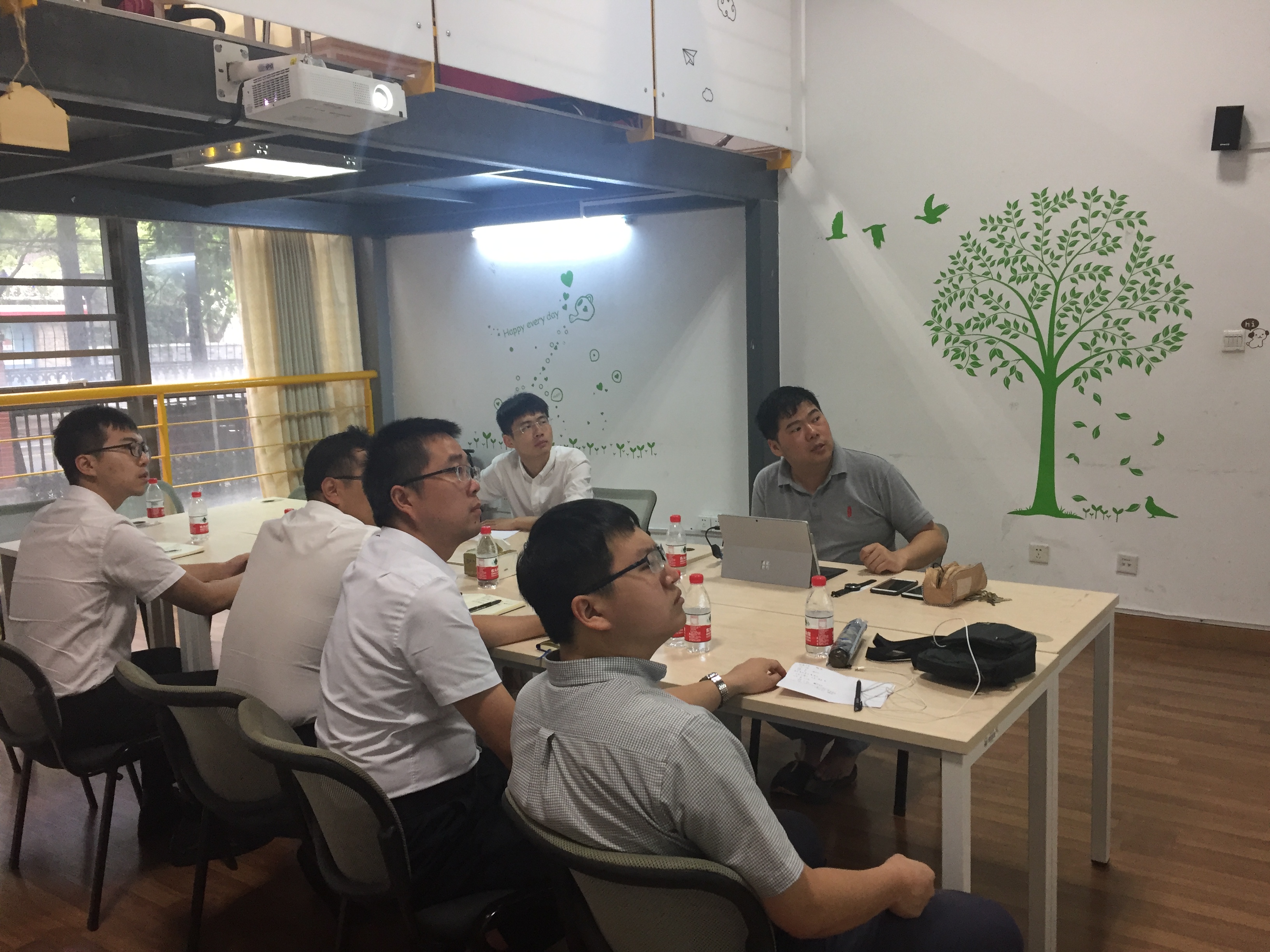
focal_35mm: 29
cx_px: 635
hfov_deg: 61.7
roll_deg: +1.4
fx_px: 1064
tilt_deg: -8.4
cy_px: 476
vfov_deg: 48.2
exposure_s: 1/33
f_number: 2.2
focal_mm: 4.15
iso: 125
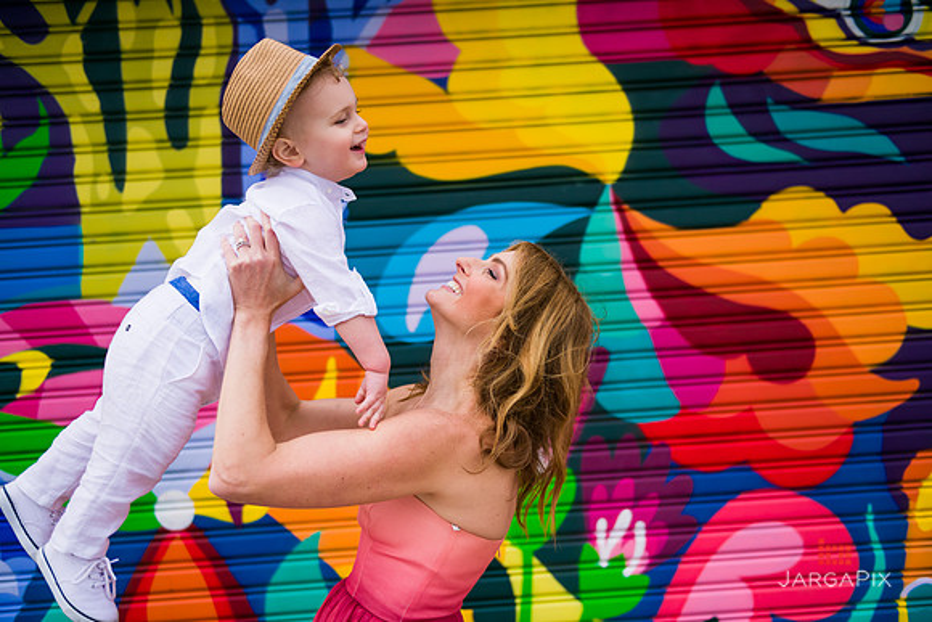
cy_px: 311
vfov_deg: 35.1
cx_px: 466
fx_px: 984
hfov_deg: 50.7
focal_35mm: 38
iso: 200
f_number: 3.2
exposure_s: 1/3200
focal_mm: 38
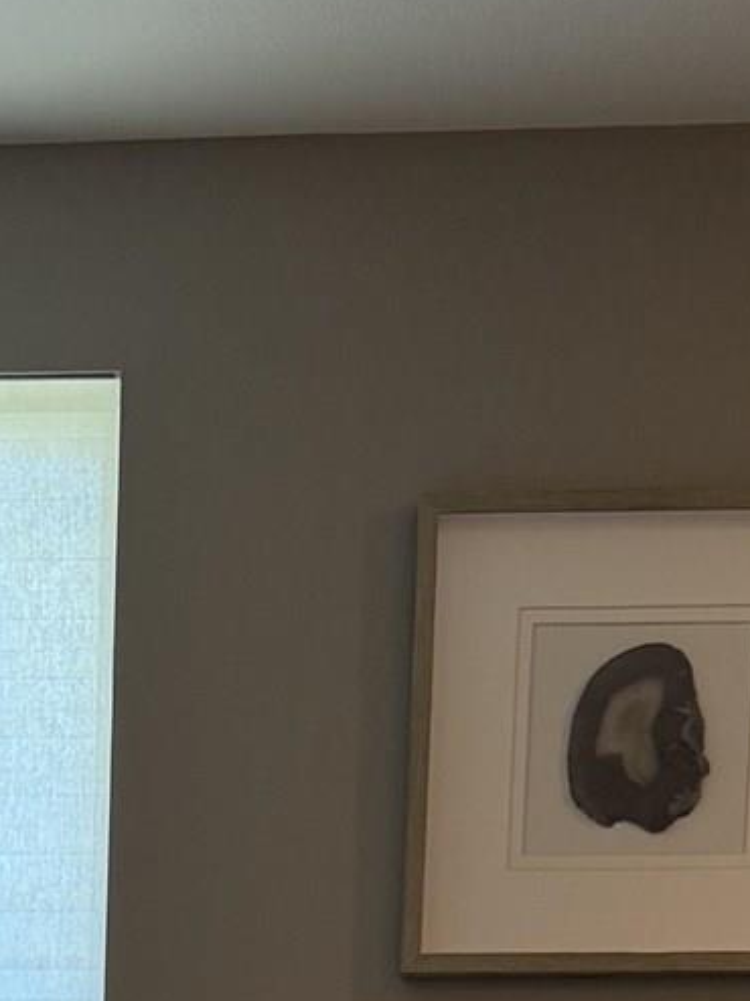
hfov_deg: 13.0
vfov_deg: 14.5
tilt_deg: -8.5
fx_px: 3238
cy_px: 2014
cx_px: -36
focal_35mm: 112
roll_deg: -1.6
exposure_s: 1/127
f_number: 1.78
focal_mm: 6.76
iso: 160
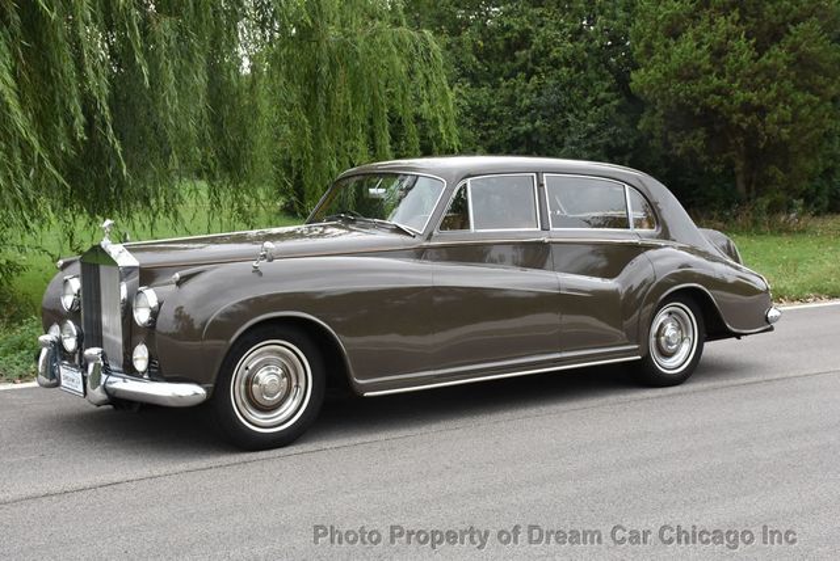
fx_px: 1191
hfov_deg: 38.8
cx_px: 420
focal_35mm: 51
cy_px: 280
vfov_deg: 26.5
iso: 800
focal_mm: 34
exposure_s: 1/400
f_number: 8
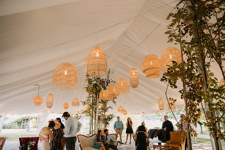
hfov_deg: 72.0
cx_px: 112
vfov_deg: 51.6
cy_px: 75
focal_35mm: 25
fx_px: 155
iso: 1000
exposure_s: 1/500
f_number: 2.8
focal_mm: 24
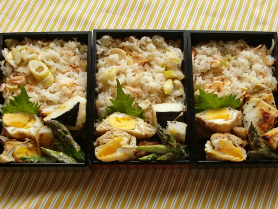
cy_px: 104
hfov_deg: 41.2
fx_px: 369
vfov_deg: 31.5
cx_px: 139
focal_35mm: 46
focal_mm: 8.2
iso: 200
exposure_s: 1/100
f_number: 3.3
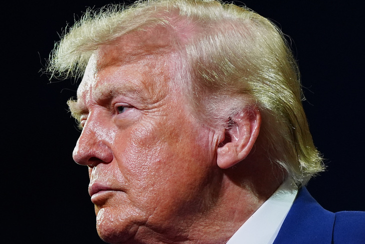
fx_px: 5011
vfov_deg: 2.8
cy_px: 178
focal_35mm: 494
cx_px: 128
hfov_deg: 4.2
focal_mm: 200
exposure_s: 1/500
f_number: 4
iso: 2000
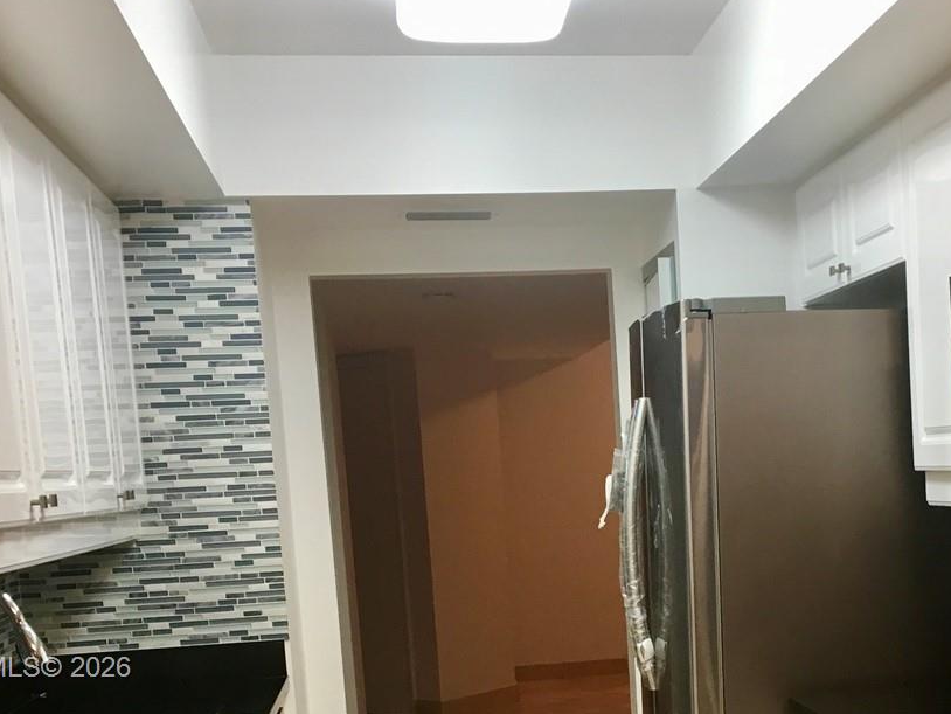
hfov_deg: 33.2
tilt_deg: -7.5
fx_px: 1566
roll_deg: +4.3
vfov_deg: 24.8
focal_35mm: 57
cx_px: 702
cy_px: 670
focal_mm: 4.15
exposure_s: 1/30
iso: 64
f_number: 2.2
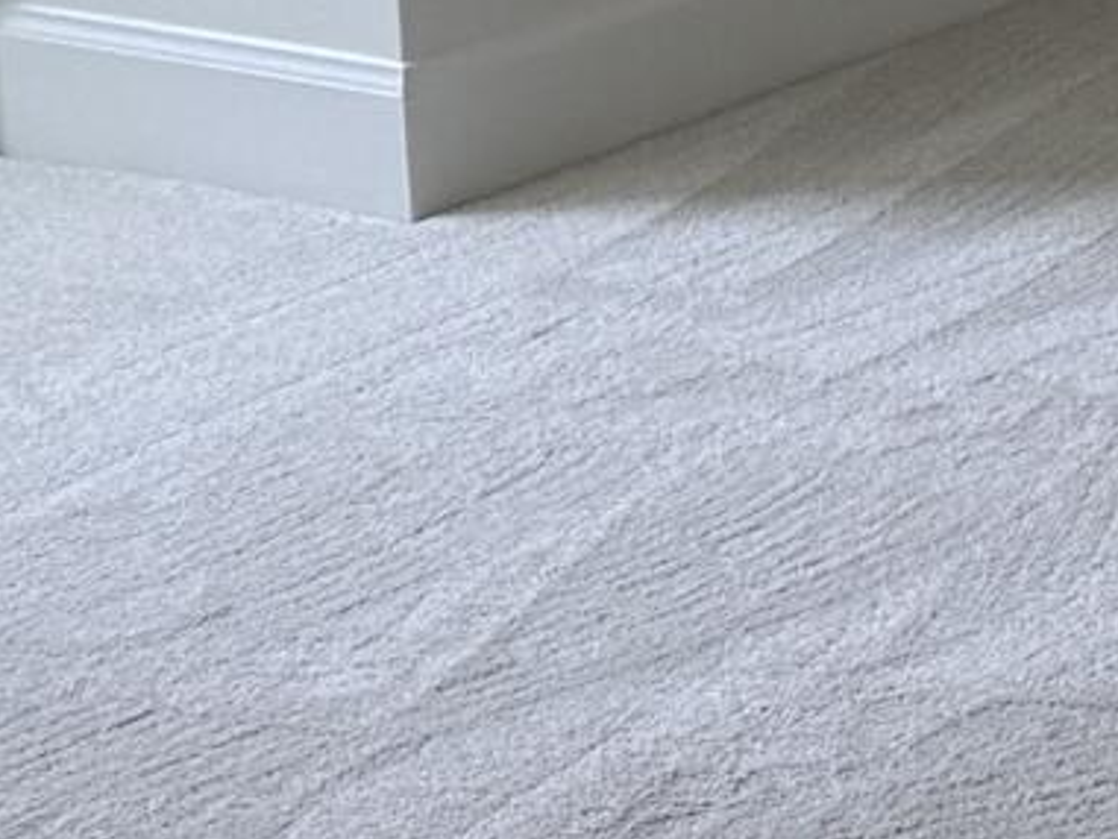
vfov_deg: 7.4
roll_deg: +1.1
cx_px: 2802
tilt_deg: -5.8
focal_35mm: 189
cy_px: -1088
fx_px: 6106
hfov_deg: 9.2
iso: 200
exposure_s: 1/120
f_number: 1.78
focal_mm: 6.76
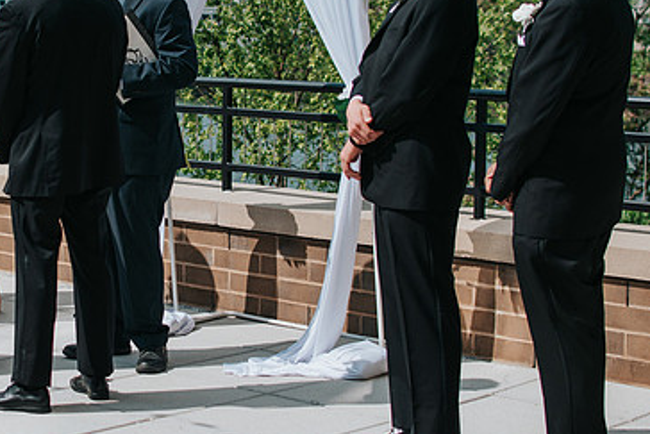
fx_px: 1607
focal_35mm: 89
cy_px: 140
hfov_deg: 22.6
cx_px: 136
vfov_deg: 15.3
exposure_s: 1/4000
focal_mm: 35
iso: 100
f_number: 2.8
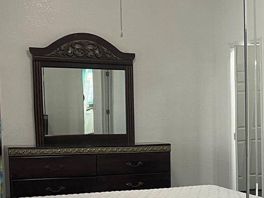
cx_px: 362
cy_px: 146
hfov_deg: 21.8
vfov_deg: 18.6
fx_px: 603
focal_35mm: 79
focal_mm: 5.1
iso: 100
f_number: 1.6
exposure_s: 1/60
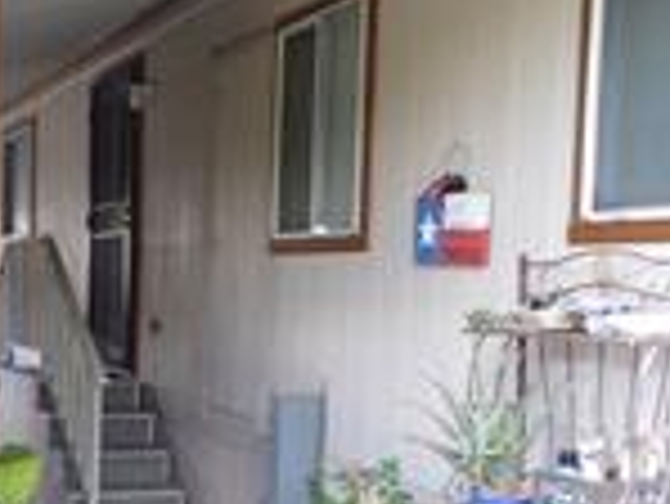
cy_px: 382
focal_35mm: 55
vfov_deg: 26.2
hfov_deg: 33.6
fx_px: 1065
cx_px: 106
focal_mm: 4.3
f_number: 4
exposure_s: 1/60
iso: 320
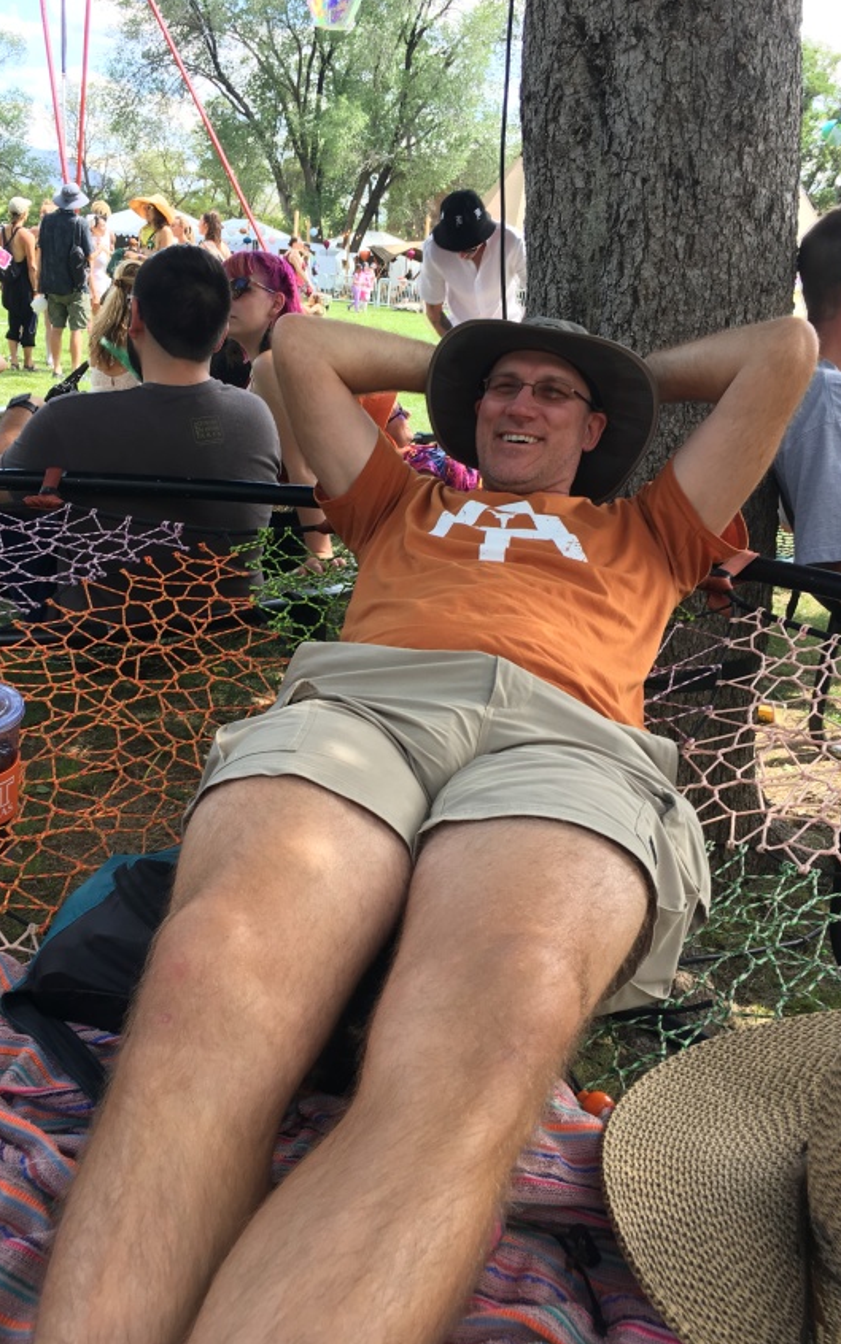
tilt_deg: -17.8
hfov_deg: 40.5
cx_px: 348
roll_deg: -4.5
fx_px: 1136
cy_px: 674
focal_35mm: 31
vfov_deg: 61.2
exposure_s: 1/126
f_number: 2.2
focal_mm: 4.15
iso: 25
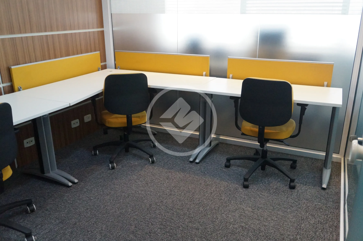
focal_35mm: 32
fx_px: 317
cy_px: 120
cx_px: 182
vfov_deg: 41.6
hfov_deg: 59.6
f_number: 4
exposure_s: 1/160
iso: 3200
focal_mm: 21
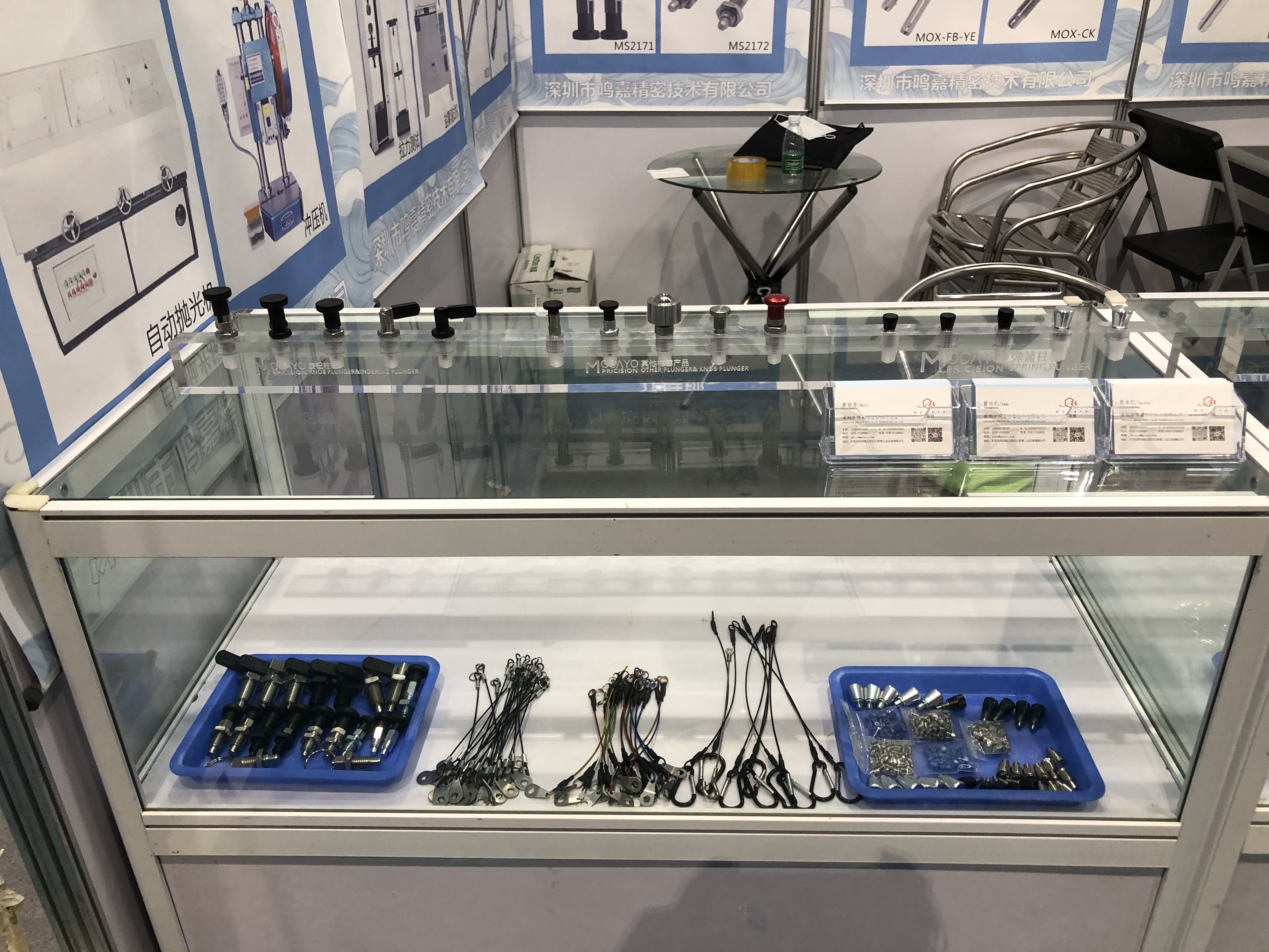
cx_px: 634
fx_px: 1026
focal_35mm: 28
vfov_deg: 49.7
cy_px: 476
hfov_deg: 63.4
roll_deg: +1.9
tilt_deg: -27.9
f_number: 1.8
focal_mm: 3.99
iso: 40
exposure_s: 1/25
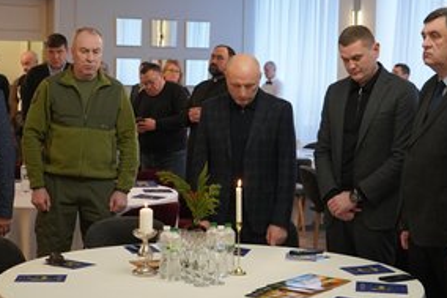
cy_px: 144
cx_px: 205
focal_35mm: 79
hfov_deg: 25.7
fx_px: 980
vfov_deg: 17.3
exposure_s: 1/160
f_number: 5
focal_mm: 56
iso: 3200
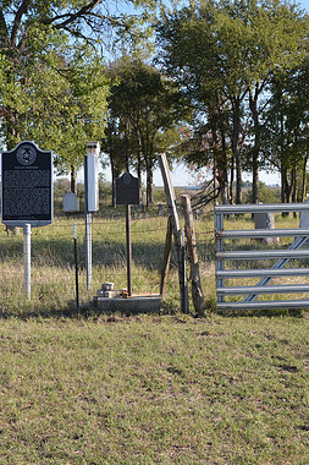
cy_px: 232
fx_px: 825
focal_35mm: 64
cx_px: 132
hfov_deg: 21.2
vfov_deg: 31.4
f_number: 6.3
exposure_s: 1/160
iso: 200
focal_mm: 28
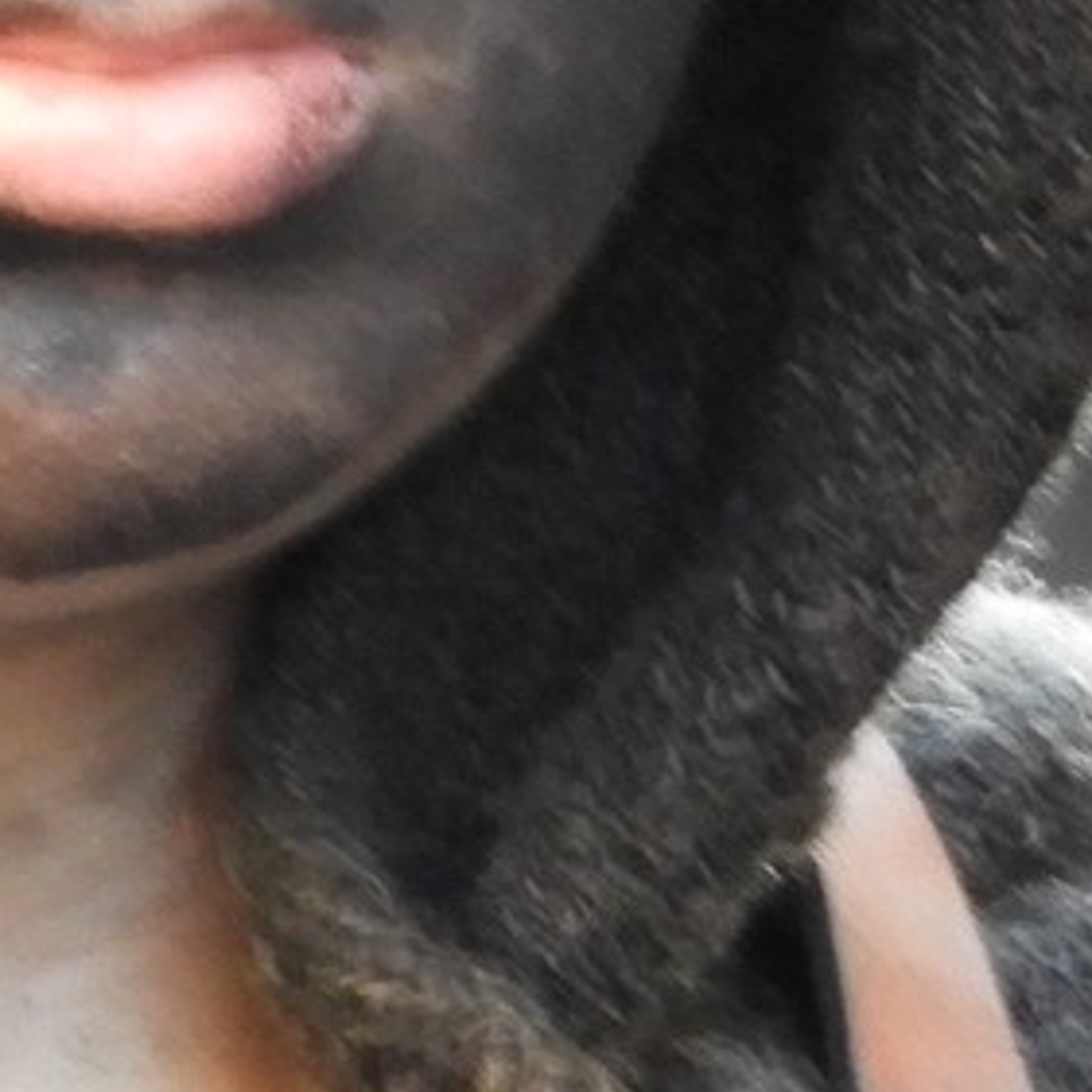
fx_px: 54571
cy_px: 16
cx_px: 560
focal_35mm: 1529
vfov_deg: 1.1
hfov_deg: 1.1
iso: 450
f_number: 5.5
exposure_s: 1/30
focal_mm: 48.4
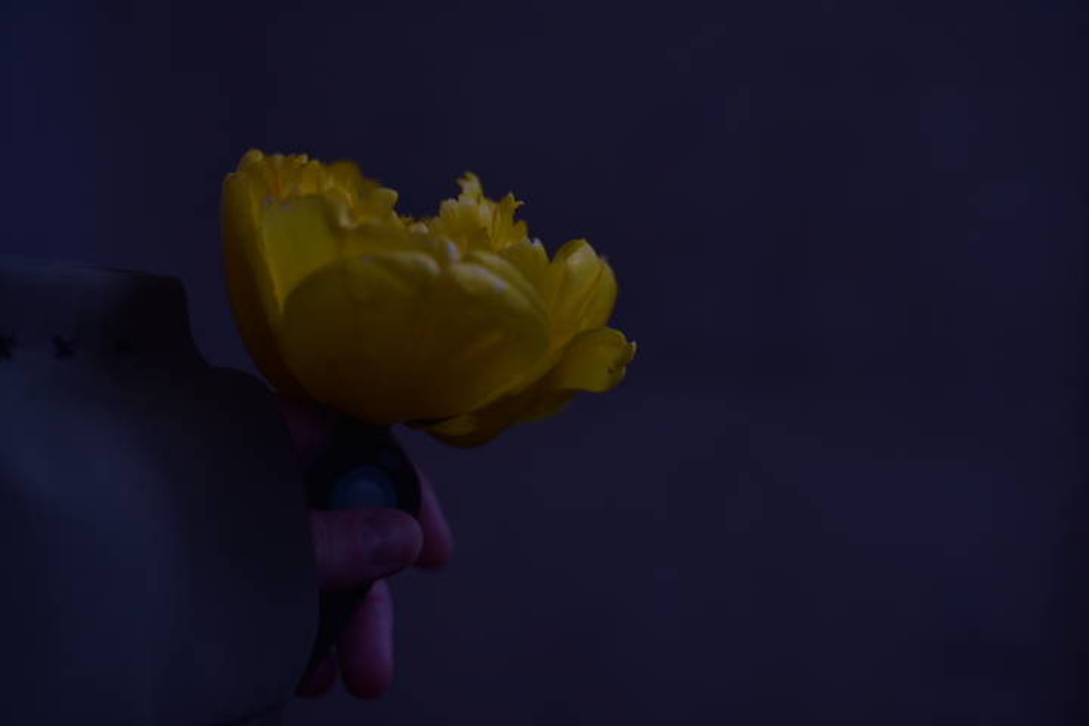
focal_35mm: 50
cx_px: 544
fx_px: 1512
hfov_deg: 39.6
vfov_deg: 27.0
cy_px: 363
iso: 100
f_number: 2.5
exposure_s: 1/160
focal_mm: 50
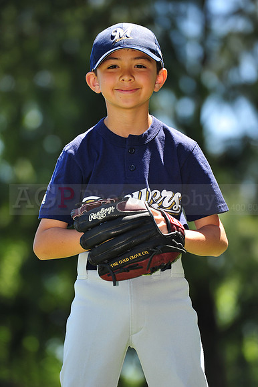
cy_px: 194
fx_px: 2152
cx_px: 129
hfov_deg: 6.9
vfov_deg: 10.3
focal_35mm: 200
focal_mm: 200
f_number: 4
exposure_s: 1/400
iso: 200
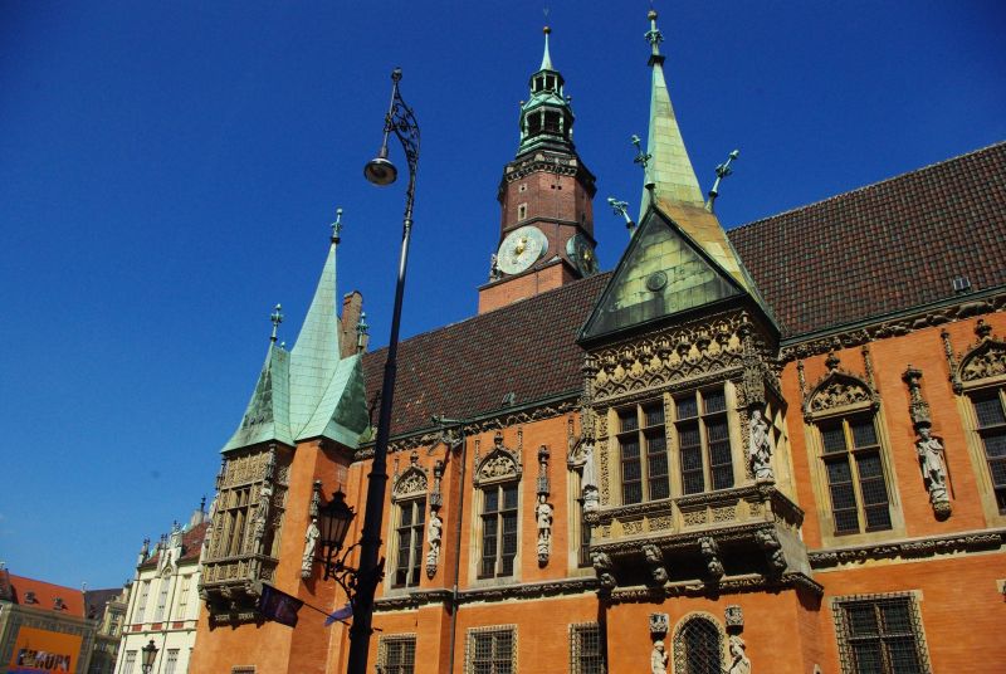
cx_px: 503
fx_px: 756
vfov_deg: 48.1
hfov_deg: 67.3
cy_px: 337
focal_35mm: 27
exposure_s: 1/1000
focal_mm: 18
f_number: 11
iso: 800
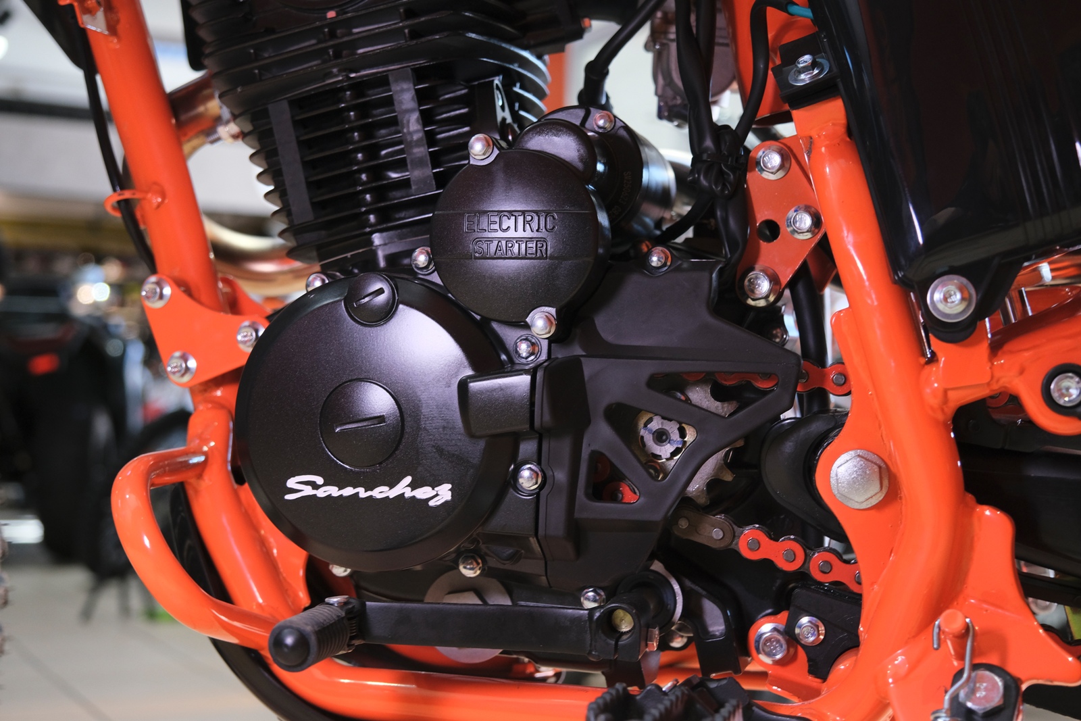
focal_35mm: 51
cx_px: 540
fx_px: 1531
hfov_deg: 38.9
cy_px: 360
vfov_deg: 26.5
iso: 1250
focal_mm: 34.2
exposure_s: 1/100
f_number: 4
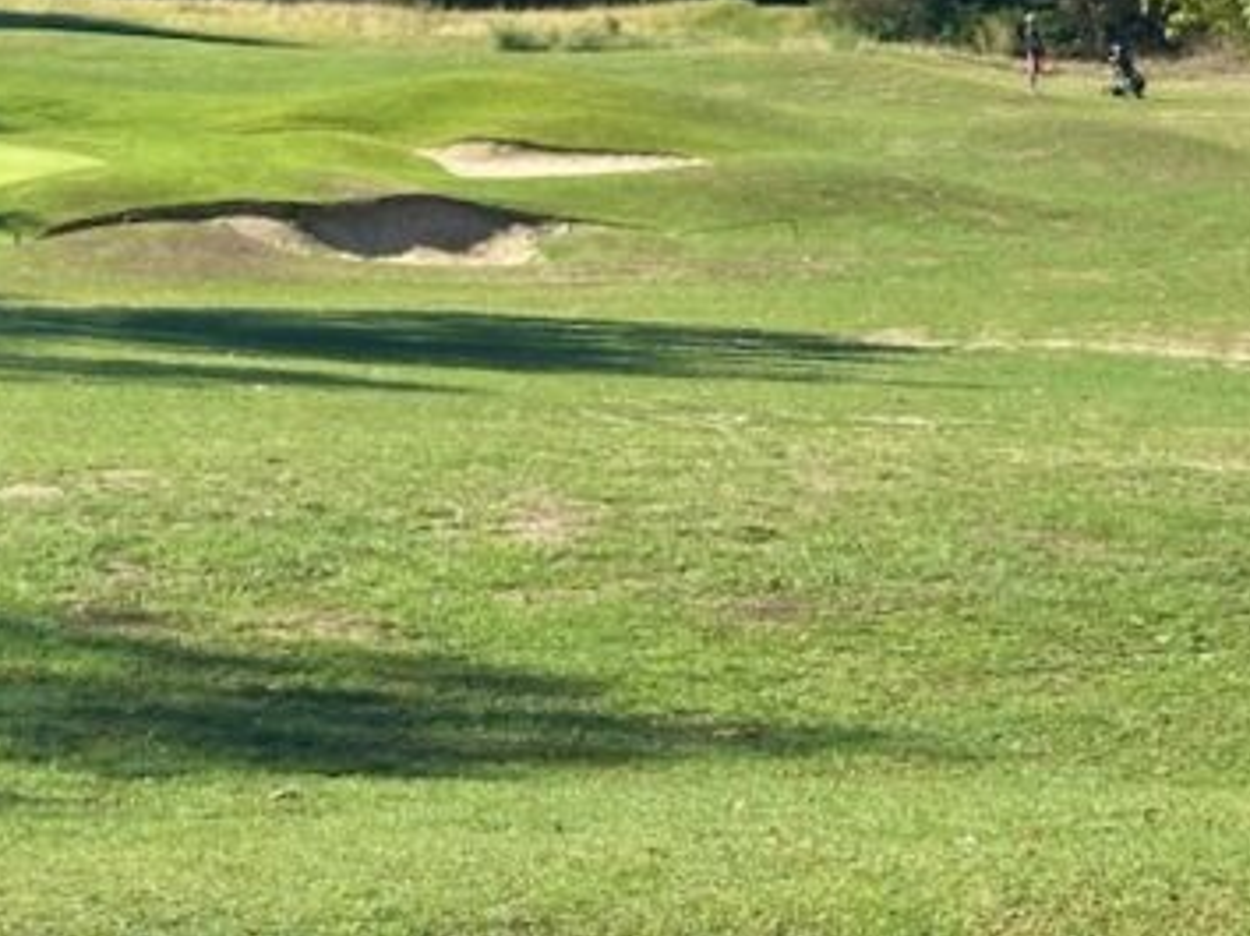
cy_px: -417
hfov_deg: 13.6
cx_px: -417
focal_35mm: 139
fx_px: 5016
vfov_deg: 10.3
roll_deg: -0.9
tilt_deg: +4.2
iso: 64
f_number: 1.78
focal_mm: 6.86
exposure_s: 1/3731
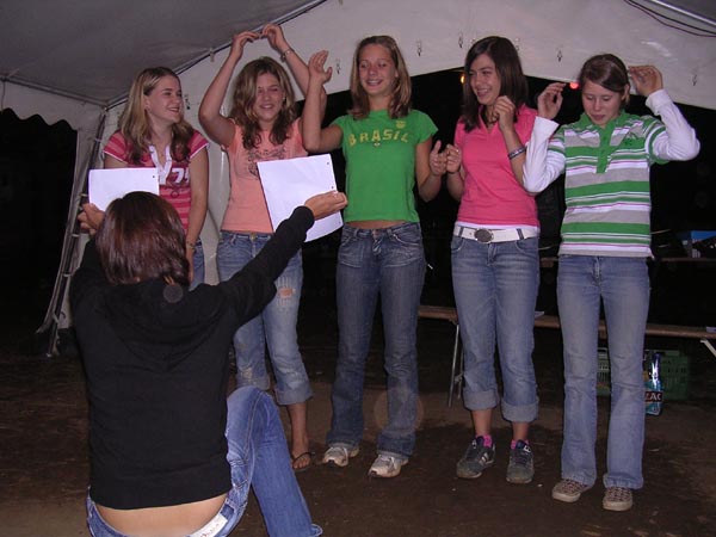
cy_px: 268
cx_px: 358
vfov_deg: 37.7
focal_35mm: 38
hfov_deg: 49.0
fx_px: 786
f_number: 2.8
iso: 218
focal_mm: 5.8
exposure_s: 1/60.1
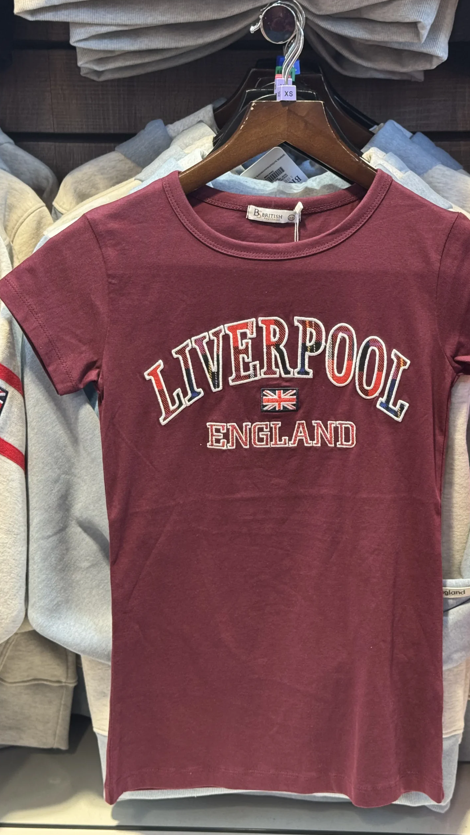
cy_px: 416
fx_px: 1174
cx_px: 281
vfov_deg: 39.2
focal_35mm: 53
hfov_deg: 22.6
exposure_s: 1/50
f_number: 1.78
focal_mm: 6.76
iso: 160
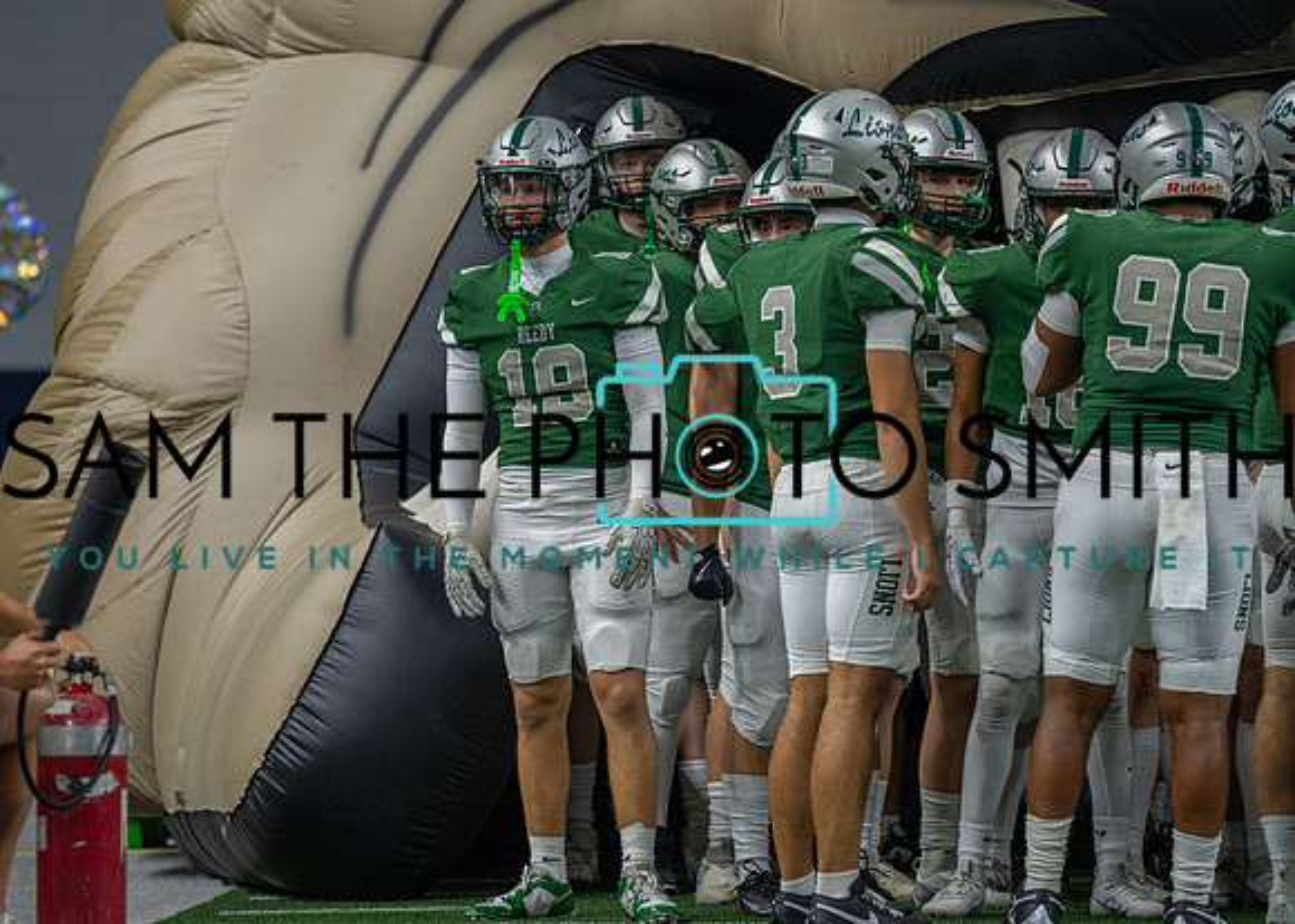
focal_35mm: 214
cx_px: 629
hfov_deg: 9.4
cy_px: 482
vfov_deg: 6.7
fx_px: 7859
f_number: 2.8
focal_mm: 194
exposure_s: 1/640
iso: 1250
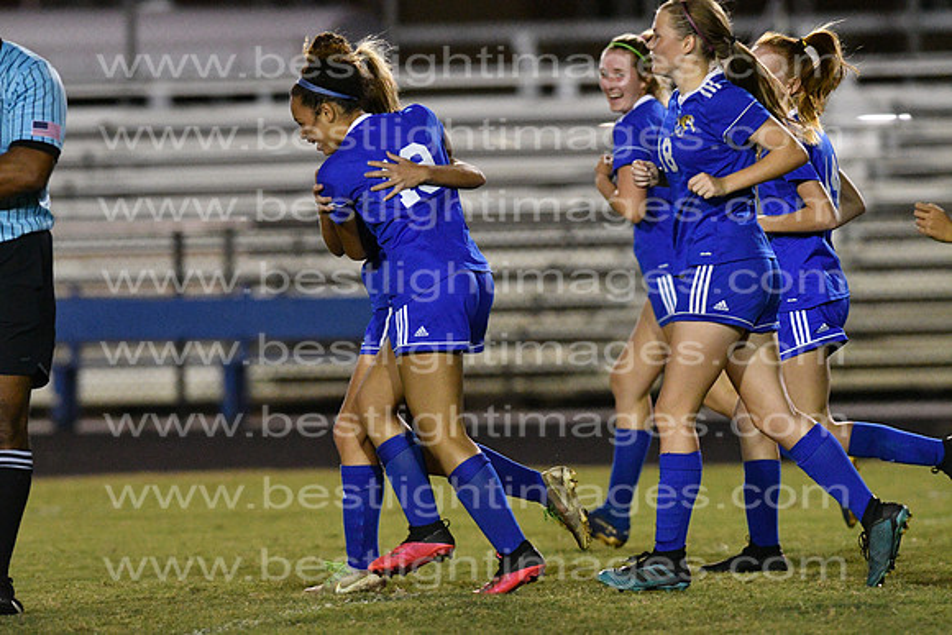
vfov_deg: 3.1
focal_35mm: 450
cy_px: 318
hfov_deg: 4.6
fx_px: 11902
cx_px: 476
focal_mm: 300
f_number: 3.5
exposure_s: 1/640
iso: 10000
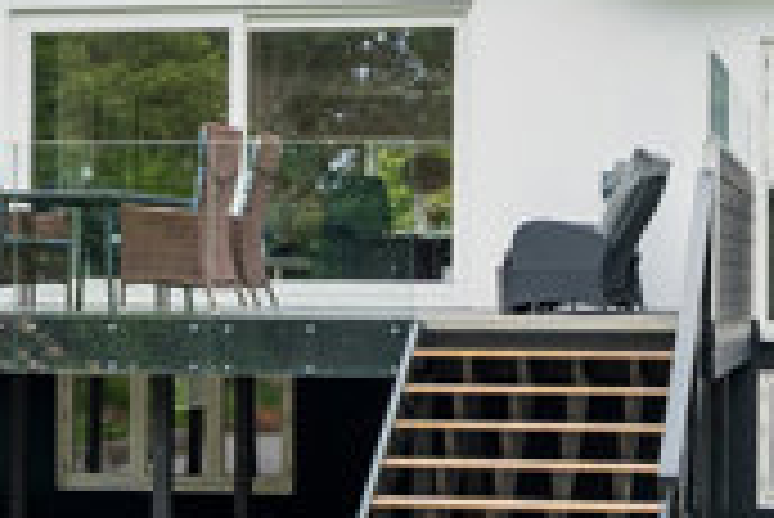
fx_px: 2001
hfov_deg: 21.8
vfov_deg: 14.7
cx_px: 486
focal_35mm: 93
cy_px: 250
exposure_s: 1/200
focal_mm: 20
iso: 500
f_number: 7.1
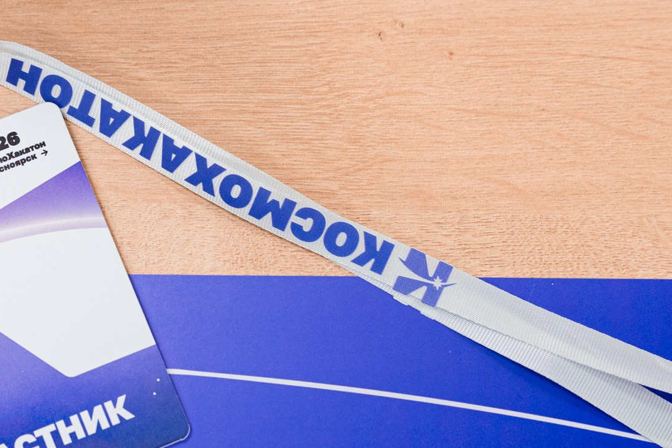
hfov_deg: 22.6
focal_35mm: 90
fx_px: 1680
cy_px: 428
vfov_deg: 15.0
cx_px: 325
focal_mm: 40.9
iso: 640
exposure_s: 1/125
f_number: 2.8
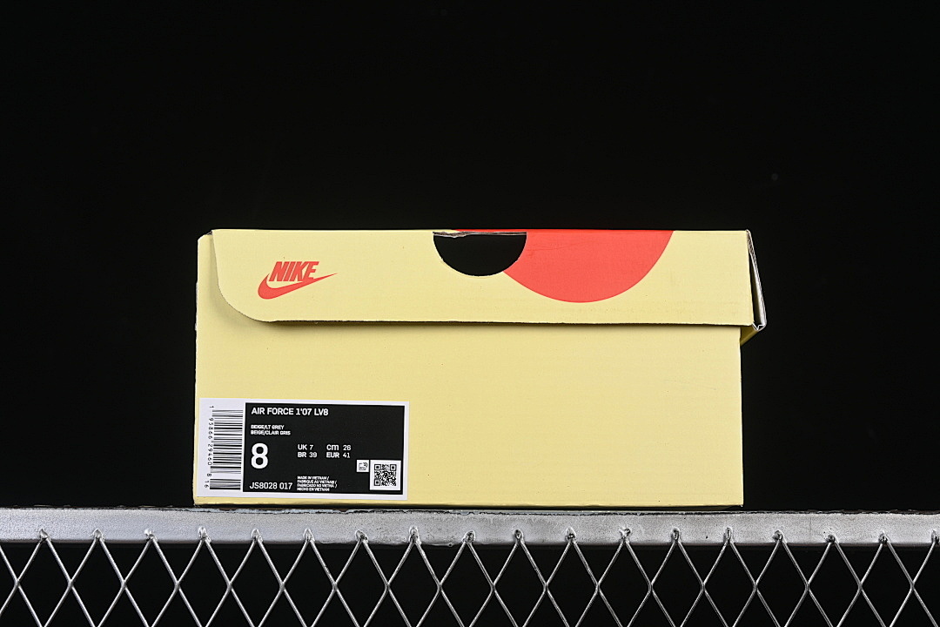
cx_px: 470
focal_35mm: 75
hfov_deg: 27.0
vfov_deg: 18.2
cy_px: 314
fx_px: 1958
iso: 160
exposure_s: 1/60
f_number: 8
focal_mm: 50
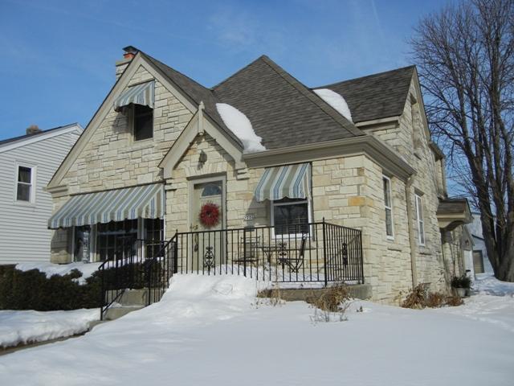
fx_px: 505
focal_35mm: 34
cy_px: 193
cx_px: 257
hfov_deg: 54.0
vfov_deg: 41.8
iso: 160
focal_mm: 6.2
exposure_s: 1/687
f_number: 7.2
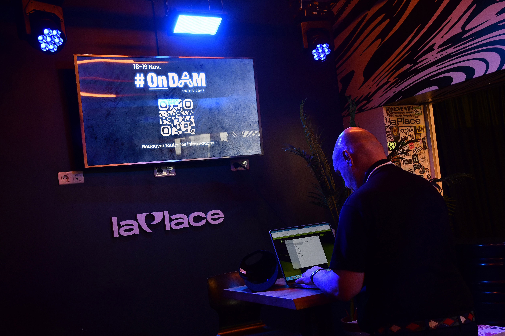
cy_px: 168
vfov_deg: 33.0
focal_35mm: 40
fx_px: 568
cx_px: 252
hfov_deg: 47.9
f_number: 5.6
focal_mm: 27
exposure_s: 1/80
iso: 1000
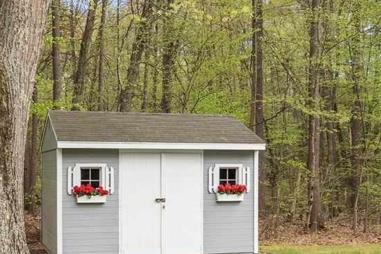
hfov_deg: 32.8
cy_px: 175
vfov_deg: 22.1
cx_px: 155
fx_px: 645
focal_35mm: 61
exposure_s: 1/125
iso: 320
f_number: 8
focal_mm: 22
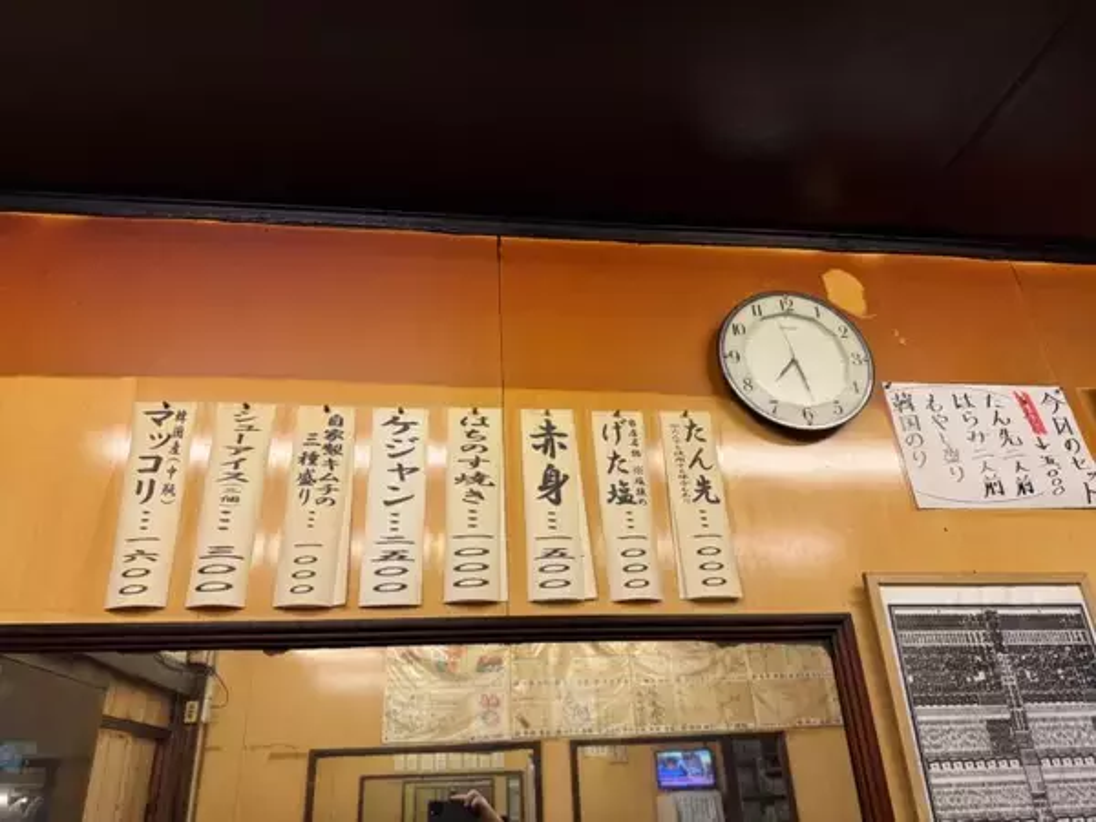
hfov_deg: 71.6
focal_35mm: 24
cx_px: 548
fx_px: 760
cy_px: 411
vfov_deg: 56.8
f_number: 1.78
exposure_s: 1/50
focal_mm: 6.76
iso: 100
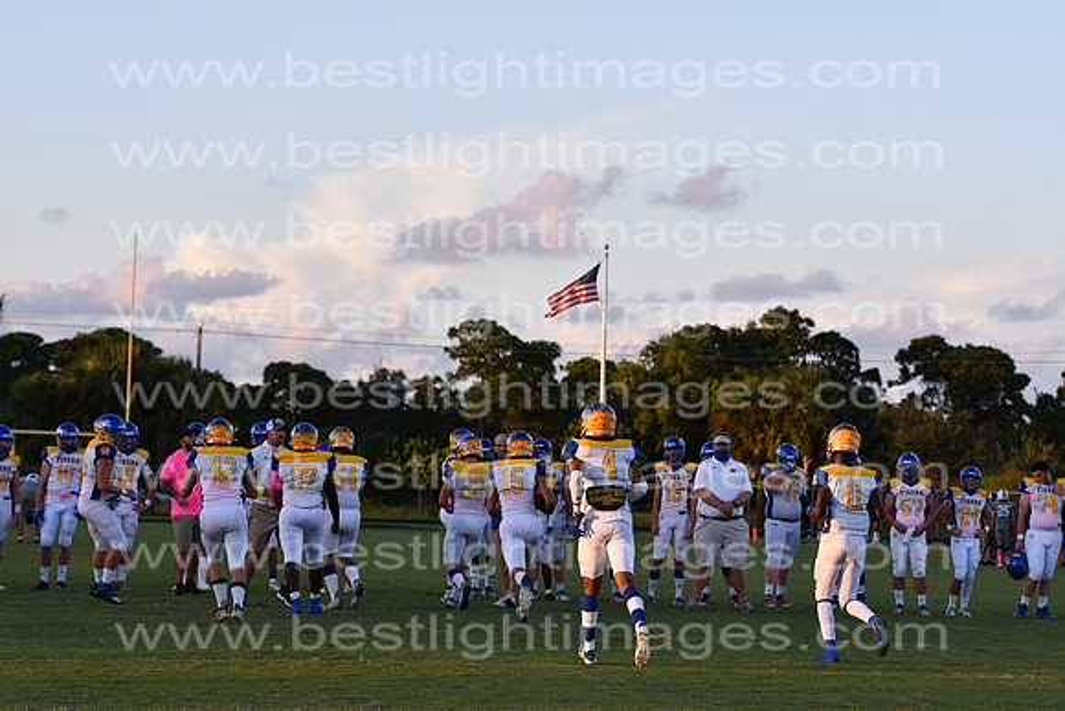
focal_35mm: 105
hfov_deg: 19.5
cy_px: 356
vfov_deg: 13.0
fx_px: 3107
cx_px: 532
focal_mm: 70
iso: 640
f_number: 4
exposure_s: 1/2500
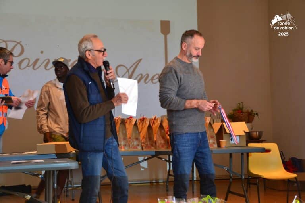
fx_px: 534
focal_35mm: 63
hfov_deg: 31.9
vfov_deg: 21.6
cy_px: 102
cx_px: 152
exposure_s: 1/50
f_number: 4.5
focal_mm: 42
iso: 800
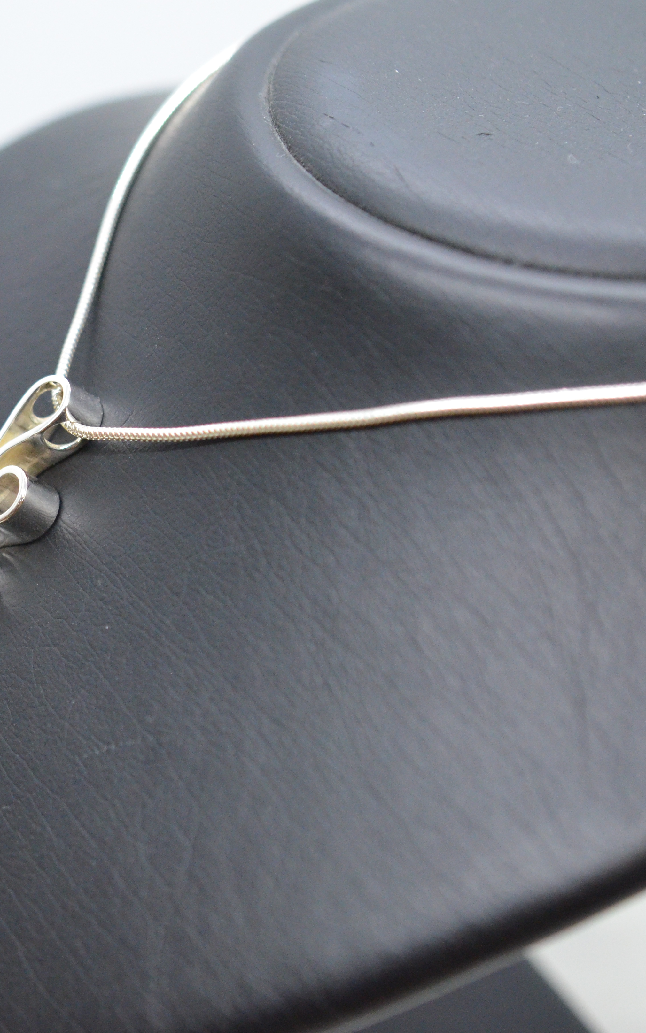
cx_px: -44
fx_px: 2620
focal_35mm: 93
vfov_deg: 22.3
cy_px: 512
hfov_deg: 13.8
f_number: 4
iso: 2500
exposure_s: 1/800
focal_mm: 40
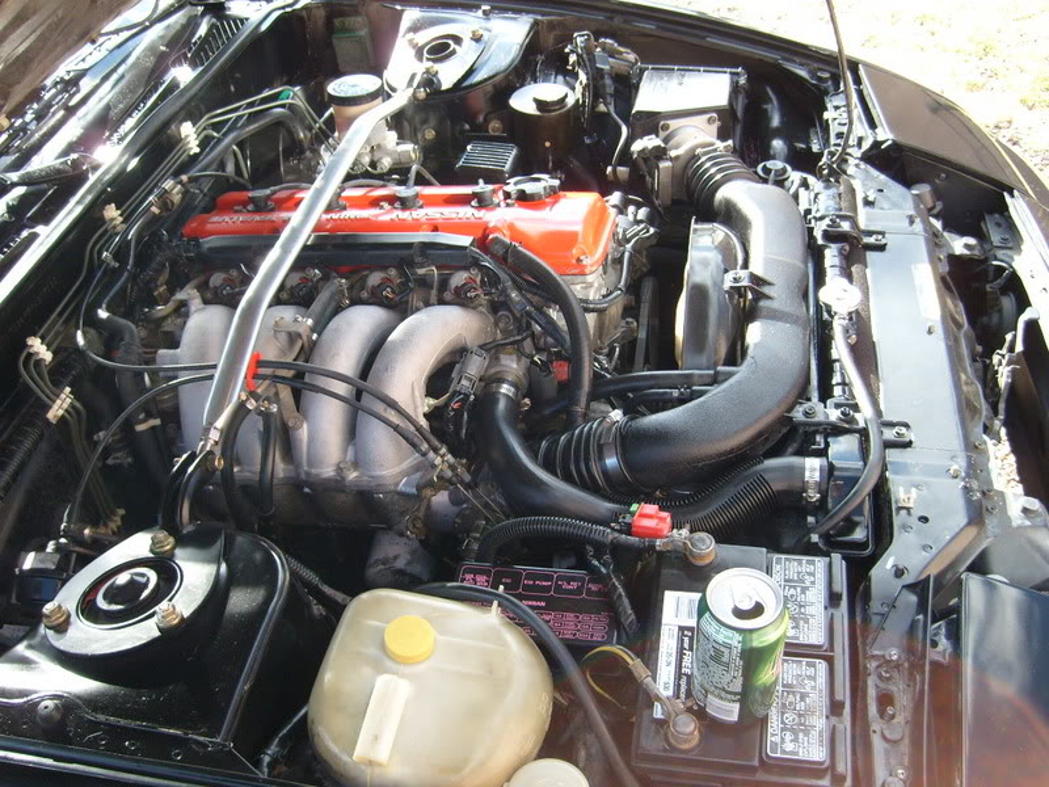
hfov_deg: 52.6
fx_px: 1061
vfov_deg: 40.7
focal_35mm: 35
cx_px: 524
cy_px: 394
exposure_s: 1/180
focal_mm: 5.8
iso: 80
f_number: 2.8
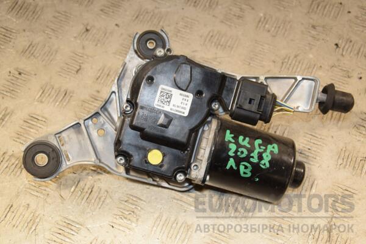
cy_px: 122
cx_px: 183
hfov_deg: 31.9
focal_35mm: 63
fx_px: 640
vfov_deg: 21.6
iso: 800
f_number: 6.3
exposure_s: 1/200
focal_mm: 42
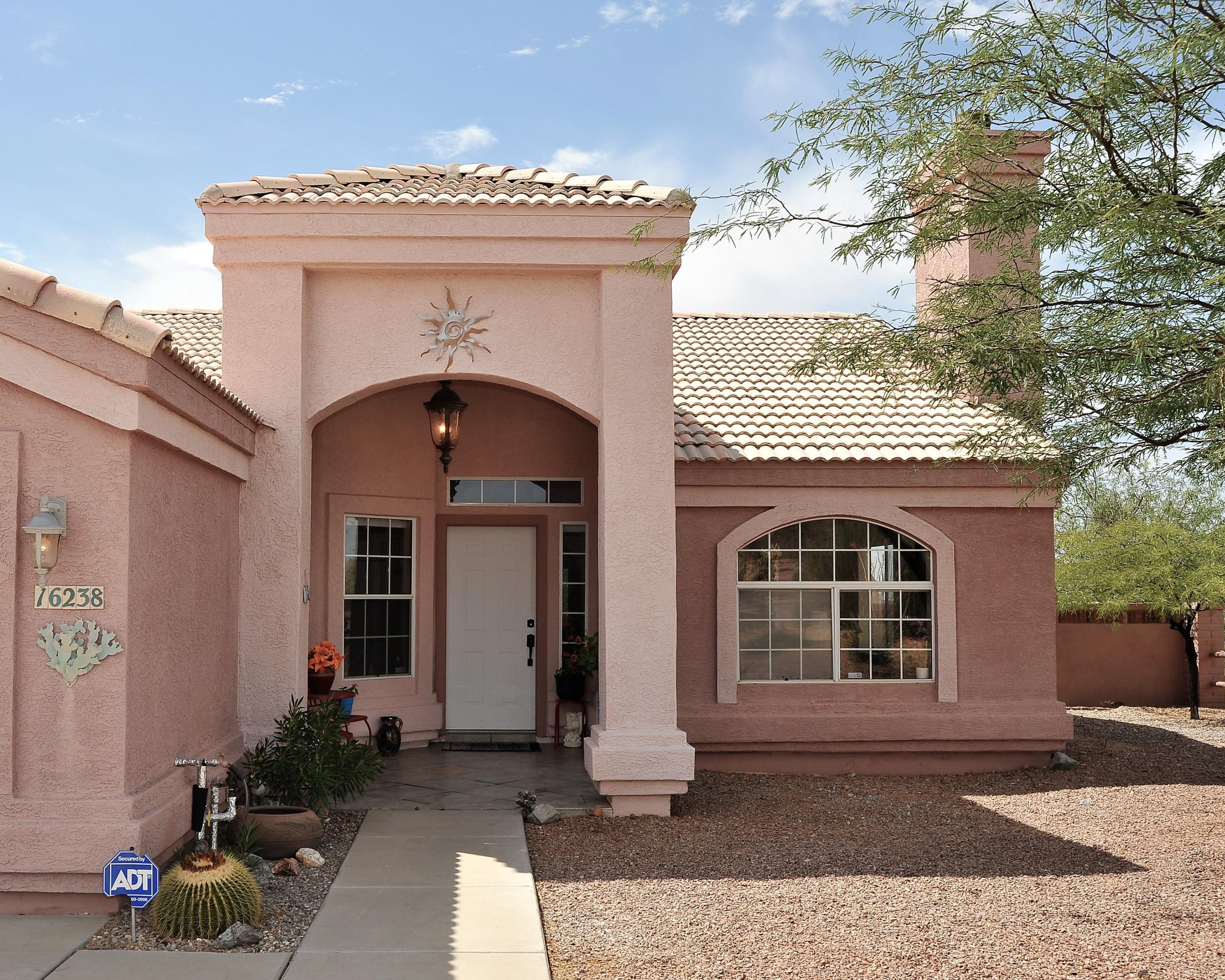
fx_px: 1341
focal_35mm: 37
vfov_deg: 40.1
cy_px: 497
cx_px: 513
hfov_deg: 48.9
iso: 320
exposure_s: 1/320
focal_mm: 32
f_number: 14
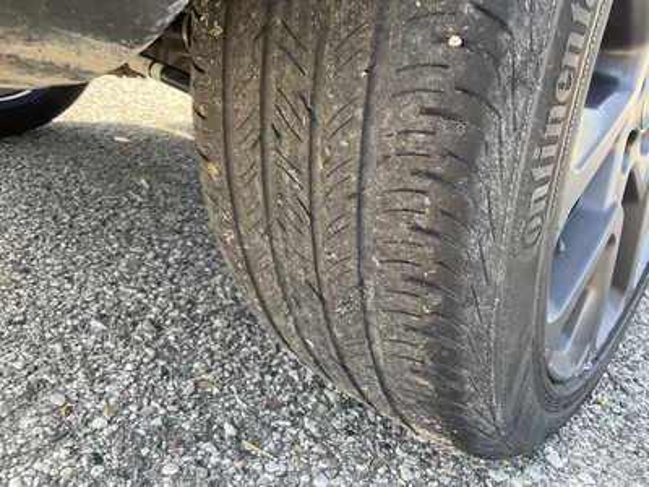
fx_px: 544
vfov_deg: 48.2
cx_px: 324
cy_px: 244
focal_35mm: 29
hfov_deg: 61.7
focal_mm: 3
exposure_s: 1/159
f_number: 1.8
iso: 32
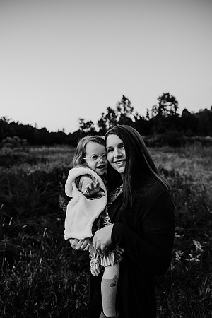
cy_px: 159
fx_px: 212
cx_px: 106
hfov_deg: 53.1
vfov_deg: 73.7
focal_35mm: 24
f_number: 2.8
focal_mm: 24
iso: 800
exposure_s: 1/250
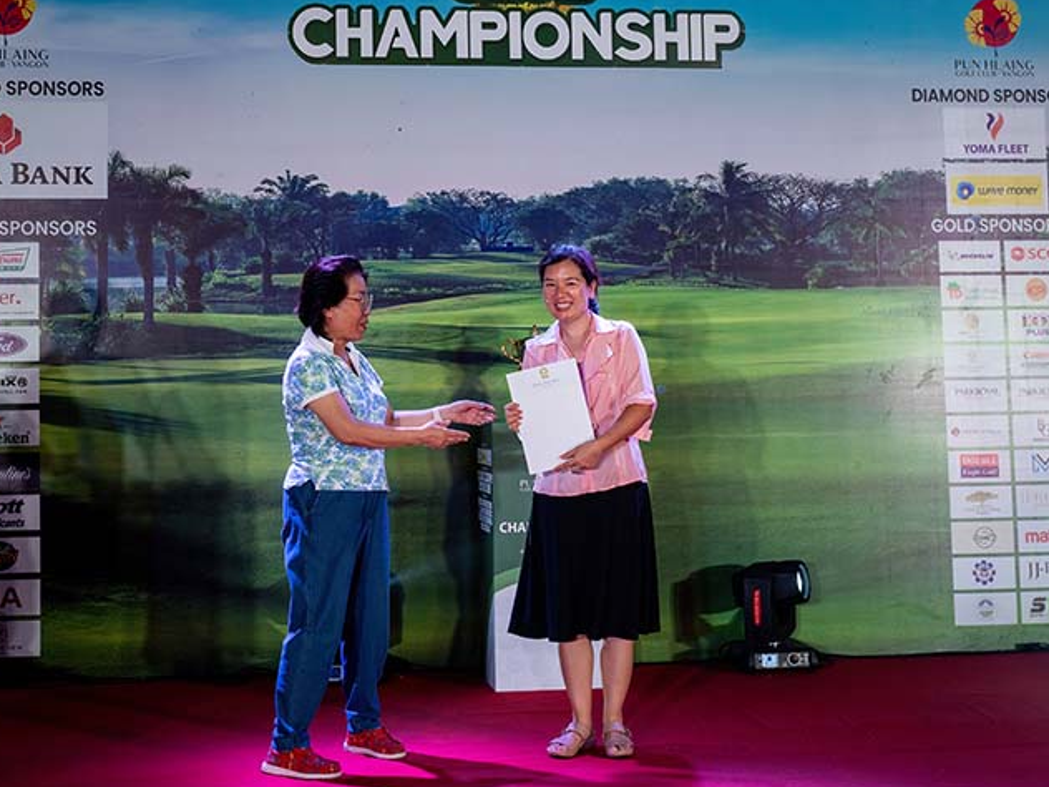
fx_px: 1636
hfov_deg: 35.5
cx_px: 453
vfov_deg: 27.0
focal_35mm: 54
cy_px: 330
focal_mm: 37
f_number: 5
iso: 640
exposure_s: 1/200
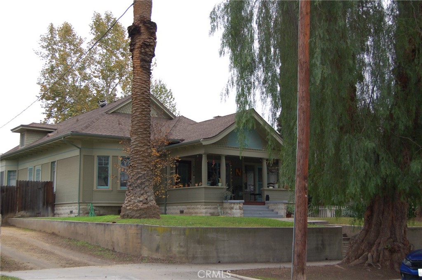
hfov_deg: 49.6
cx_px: 211
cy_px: 140
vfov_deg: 34.1
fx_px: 457
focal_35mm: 39
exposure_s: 1/500
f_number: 4
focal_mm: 26
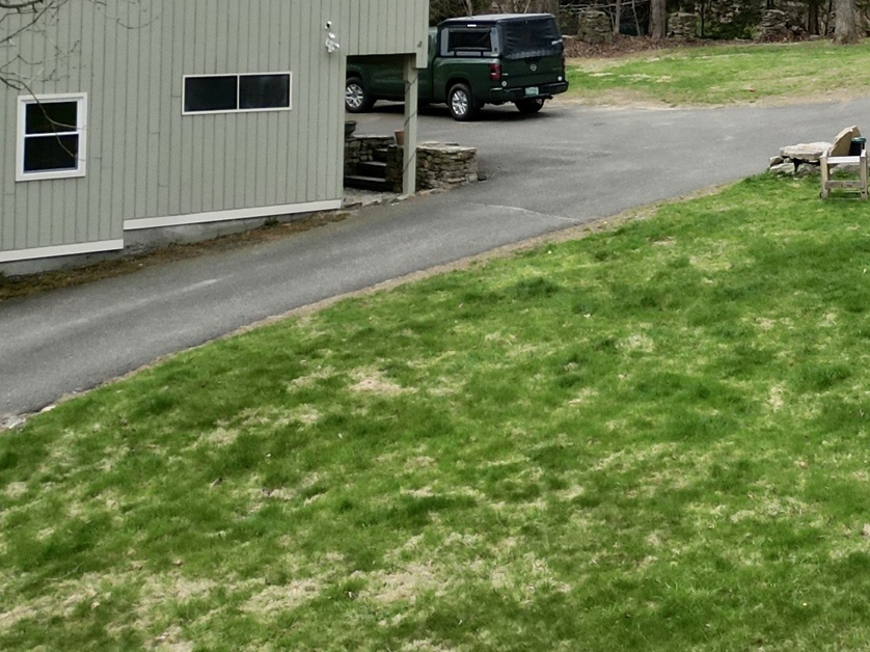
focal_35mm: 88
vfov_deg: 16.2
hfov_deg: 21.3
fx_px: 2211
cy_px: -89
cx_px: 930
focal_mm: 6.72
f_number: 1.7
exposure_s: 1/2500
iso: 130
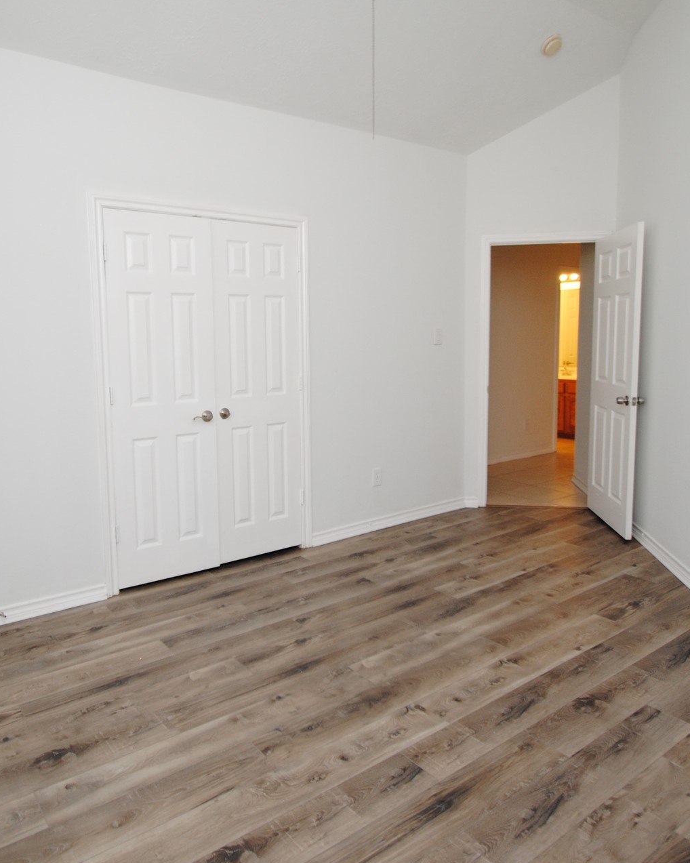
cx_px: 308
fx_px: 613
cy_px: 390
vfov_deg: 70.1
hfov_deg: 58.6
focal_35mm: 24
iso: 200
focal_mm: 10
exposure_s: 1/60
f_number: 4
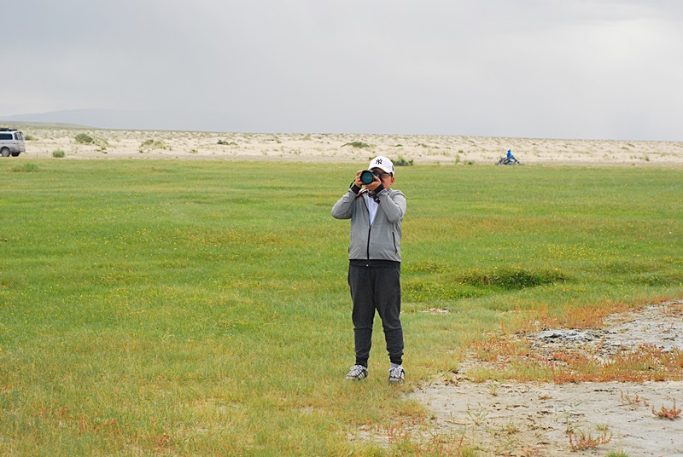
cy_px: 228
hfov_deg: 27.0
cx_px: 342
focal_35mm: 75
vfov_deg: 18.2
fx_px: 1425
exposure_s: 1/1250
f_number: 5.6
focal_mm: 50
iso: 400
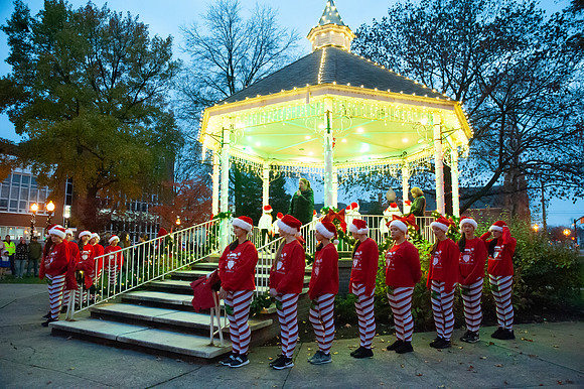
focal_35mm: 24
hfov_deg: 73.8
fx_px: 389
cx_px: 292
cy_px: 194
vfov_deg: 53.1
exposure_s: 1/160
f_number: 4.5
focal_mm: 24
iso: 6400
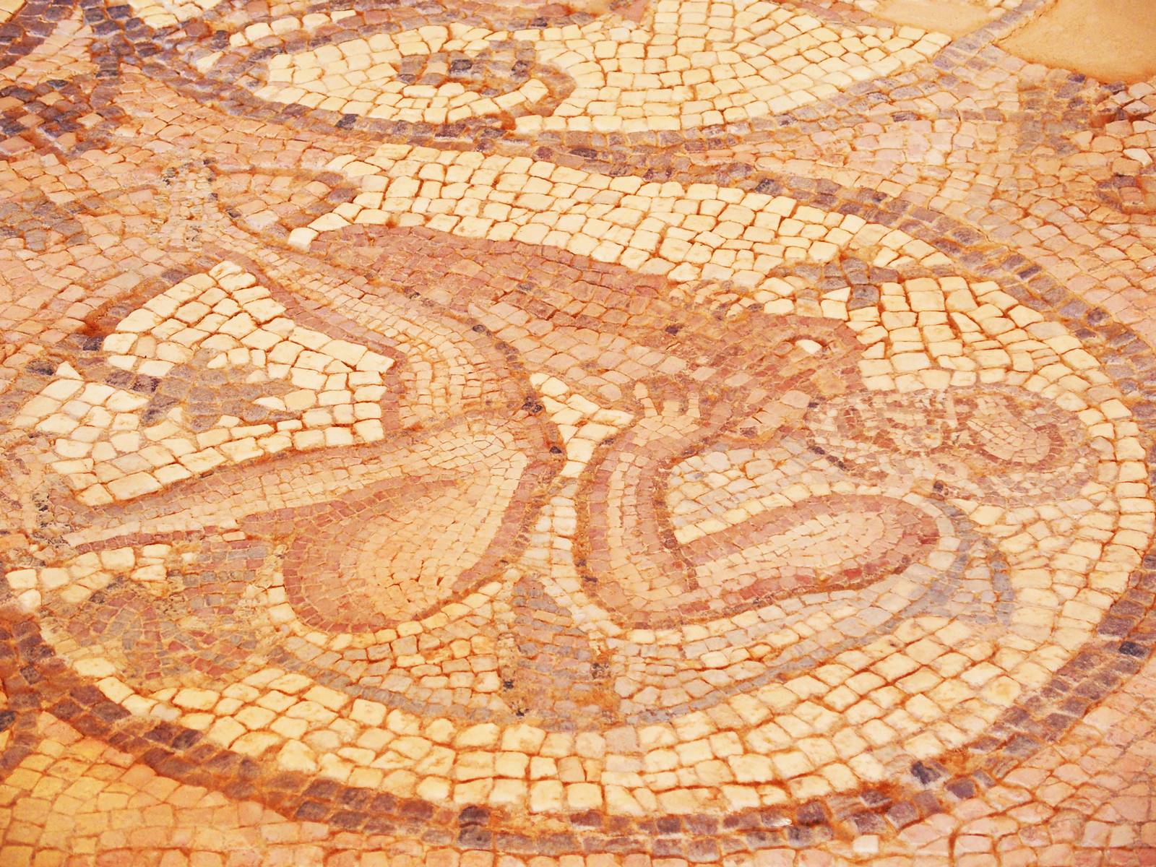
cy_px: 434
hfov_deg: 19.6
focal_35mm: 100
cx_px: 578
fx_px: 3339
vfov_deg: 14.8
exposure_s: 1/200
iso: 125
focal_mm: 21.2
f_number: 2.8
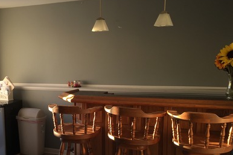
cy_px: 117
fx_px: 323
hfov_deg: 38.3
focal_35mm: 50
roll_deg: +2.3
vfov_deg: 26.6
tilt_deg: -10.3
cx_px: 49
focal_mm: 4.15
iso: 32
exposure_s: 1/40
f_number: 2.2
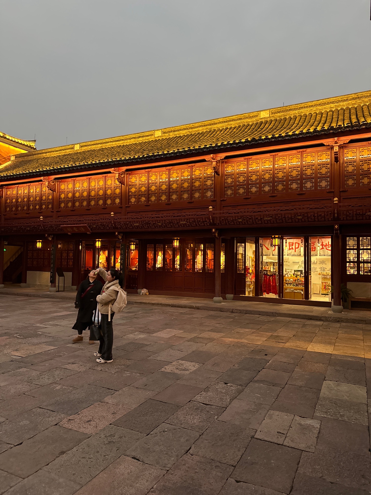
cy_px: 248
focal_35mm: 24
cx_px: 186
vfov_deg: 71.6
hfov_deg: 56.8
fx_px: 343
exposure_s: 1/50
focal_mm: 6.86
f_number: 1.78
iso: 640
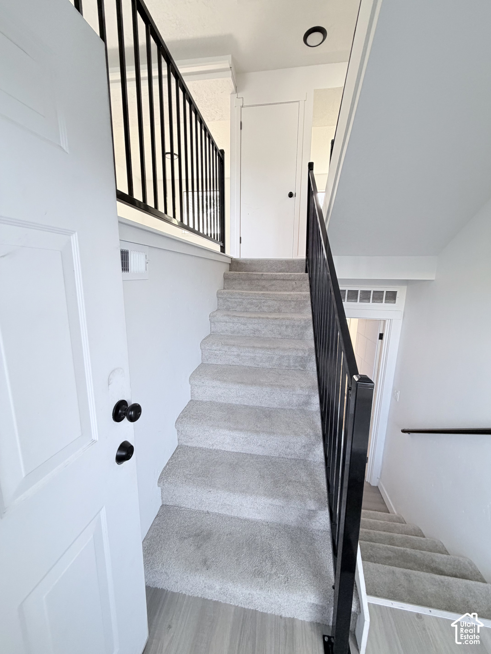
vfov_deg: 102.1
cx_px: 246
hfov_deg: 85.7
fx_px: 265
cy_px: 327
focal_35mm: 14
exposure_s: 1/120
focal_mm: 2.22
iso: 200
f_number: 2.2
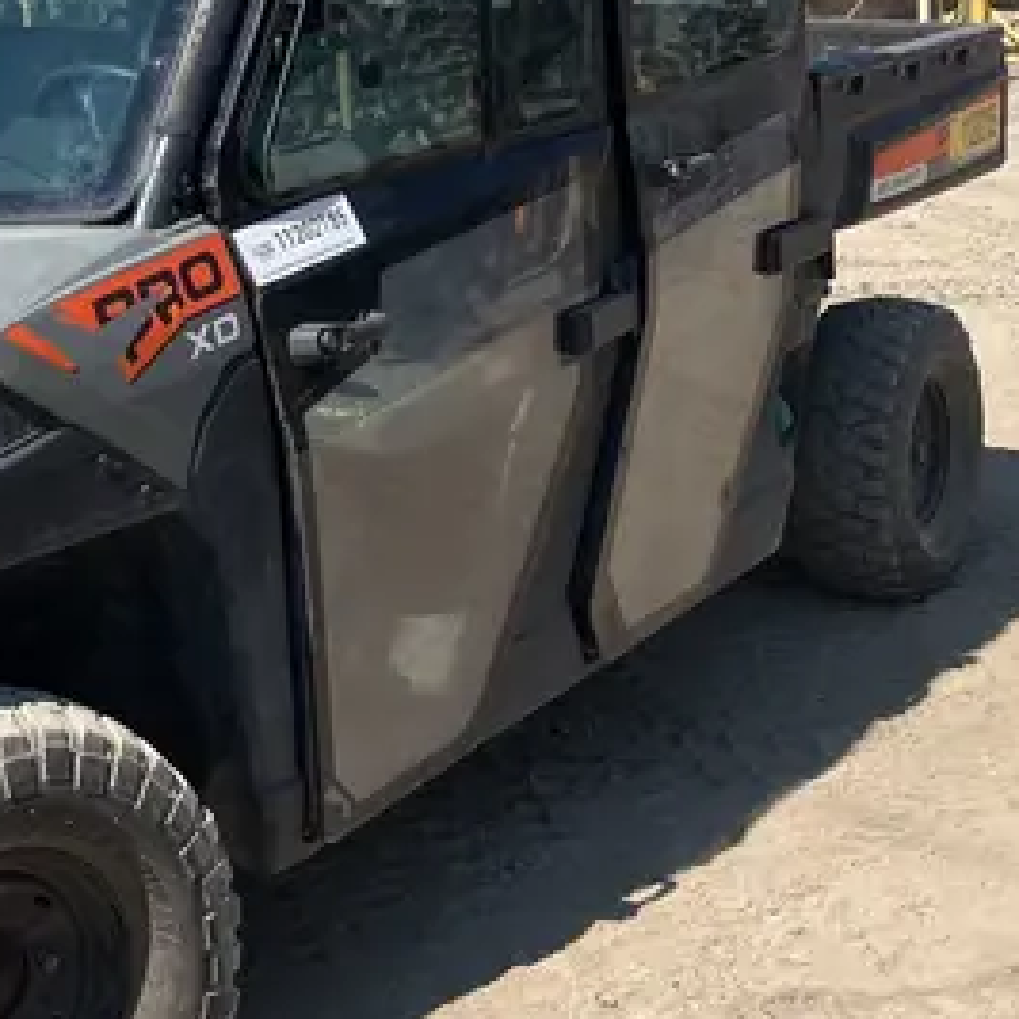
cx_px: 122
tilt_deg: -2.6
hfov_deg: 24.7
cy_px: 197
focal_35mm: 68
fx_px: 2265
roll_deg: +2.4
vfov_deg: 24.9
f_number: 1.8
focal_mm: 3.99
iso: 32
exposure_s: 1/1675
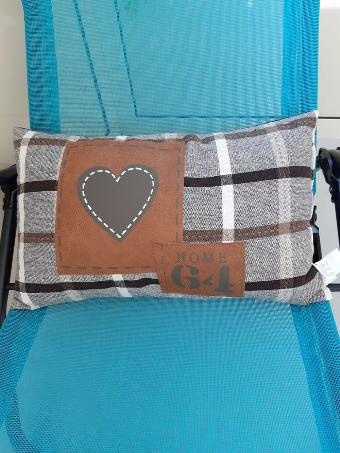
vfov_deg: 67.3
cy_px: 226
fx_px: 340
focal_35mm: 26
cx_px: 170
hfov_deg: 53.1
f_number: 1.7
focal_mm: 3.92
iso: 50
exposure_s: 1/100
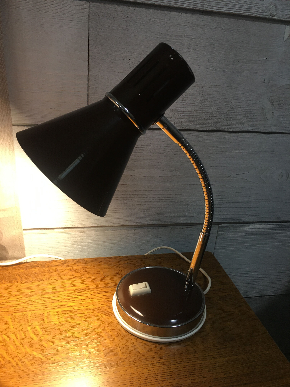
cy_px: 194
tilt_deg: -20.7
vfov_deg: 61.7
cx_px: 145
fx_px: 324
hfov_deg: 48.2
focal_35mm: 29
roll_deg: -5.5
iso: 64
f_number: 2.2
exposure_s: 1/33
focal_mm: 4.15
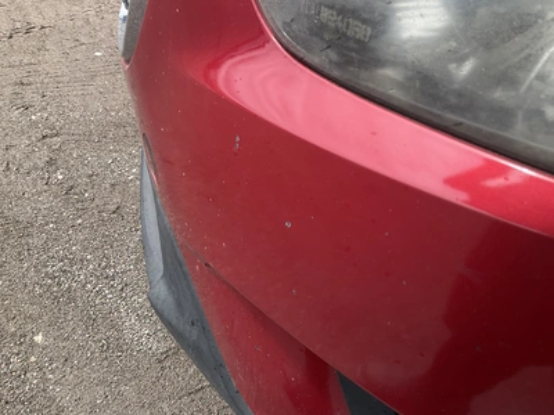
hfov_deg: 61.7
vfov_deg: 48.2
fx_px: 464
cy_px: 208
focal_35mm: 29
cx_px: 277
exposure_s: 1/691
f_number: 1.8
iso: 25
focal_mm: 3
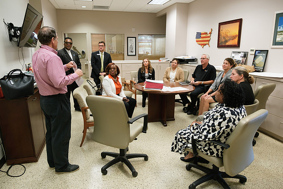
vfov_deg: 53.2
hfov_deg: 73.7
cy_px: 94
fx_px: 189
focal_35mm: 24
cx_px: 142
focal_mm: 16
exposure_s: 1/125
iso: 800
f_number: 2.8
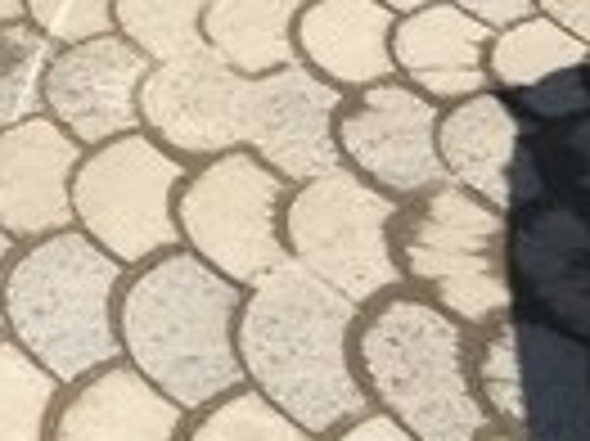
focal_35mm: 146
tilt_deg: -11.4
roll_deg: +1.2
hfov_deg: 11.2
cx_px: -838
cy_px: -475
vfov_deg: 9.4
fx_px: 2486
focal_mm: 4.15
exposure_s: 1/1832
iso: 25
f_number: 2.2
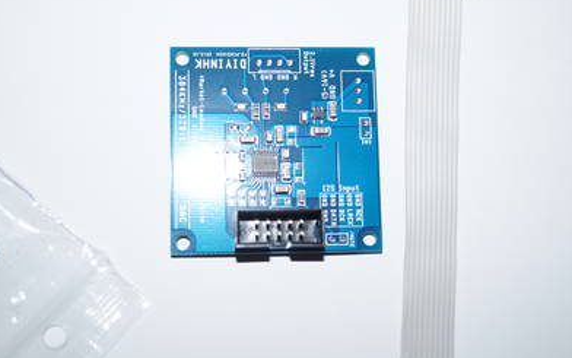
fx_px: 850
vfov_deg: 23.8
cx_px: 285
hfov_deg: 37.2
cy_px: 184
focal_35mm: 55
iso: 160
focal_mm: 35
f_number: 5
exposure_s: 1/60
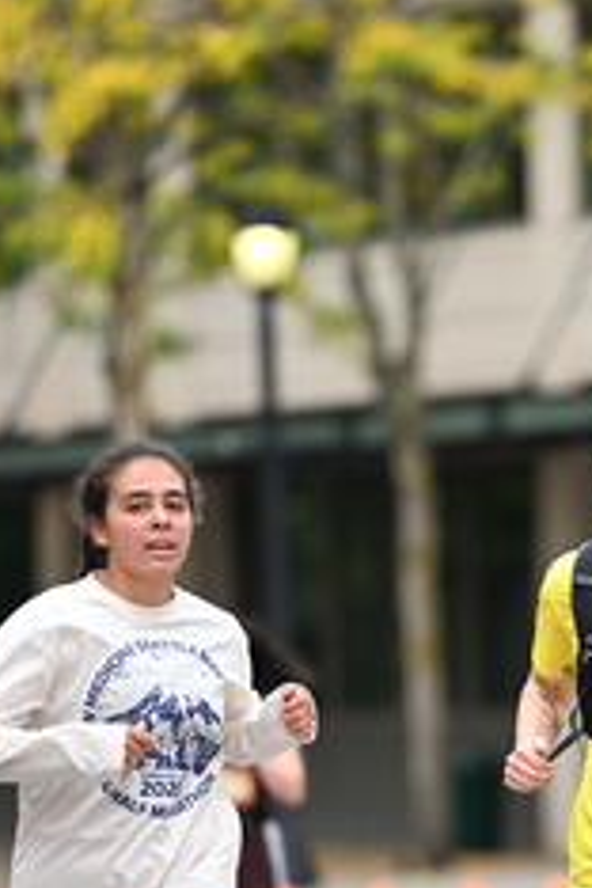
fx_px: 11592
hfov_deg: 2.9
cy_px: 702
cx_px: 586
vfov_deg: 4.4
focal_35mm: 470
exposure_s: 1/2000
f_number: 2.8
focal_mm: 200
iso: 640
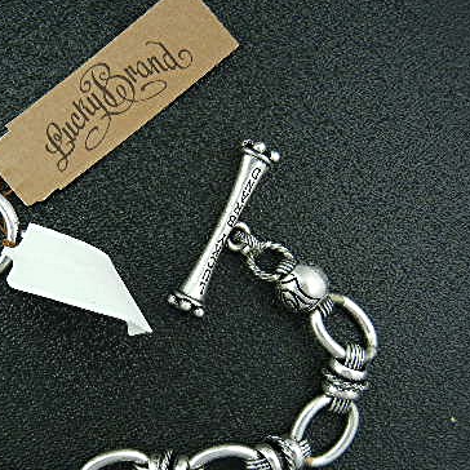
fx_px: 1075
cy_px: 284
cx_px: 85
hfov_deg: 24.2
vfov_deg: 24.6
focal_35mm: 70
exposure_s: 1/5.3
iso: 200
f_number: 3.8
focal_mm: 8.1
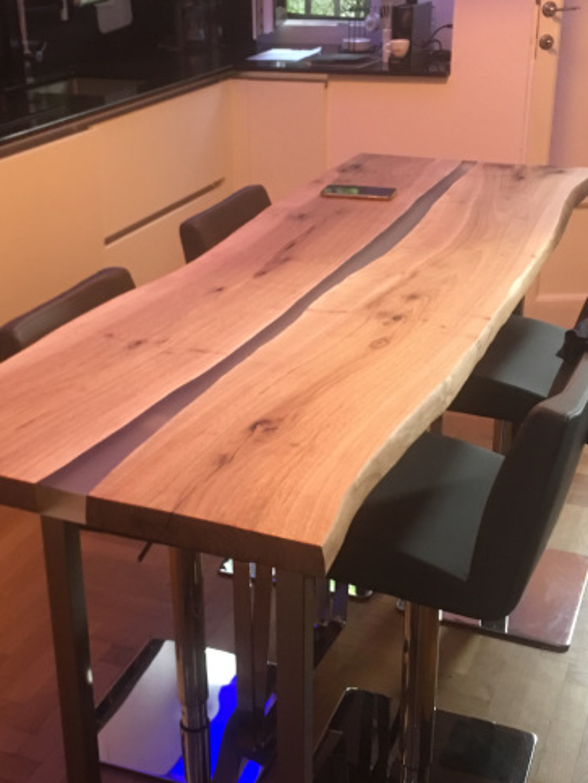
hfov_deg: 30.2
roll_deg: +1.4
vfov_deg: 39.6
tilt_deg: -21.4
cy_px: 410
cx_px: 232
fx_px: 1086
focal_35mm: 48
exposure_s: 1/8
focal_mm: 4.15
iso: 100
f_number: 2.2
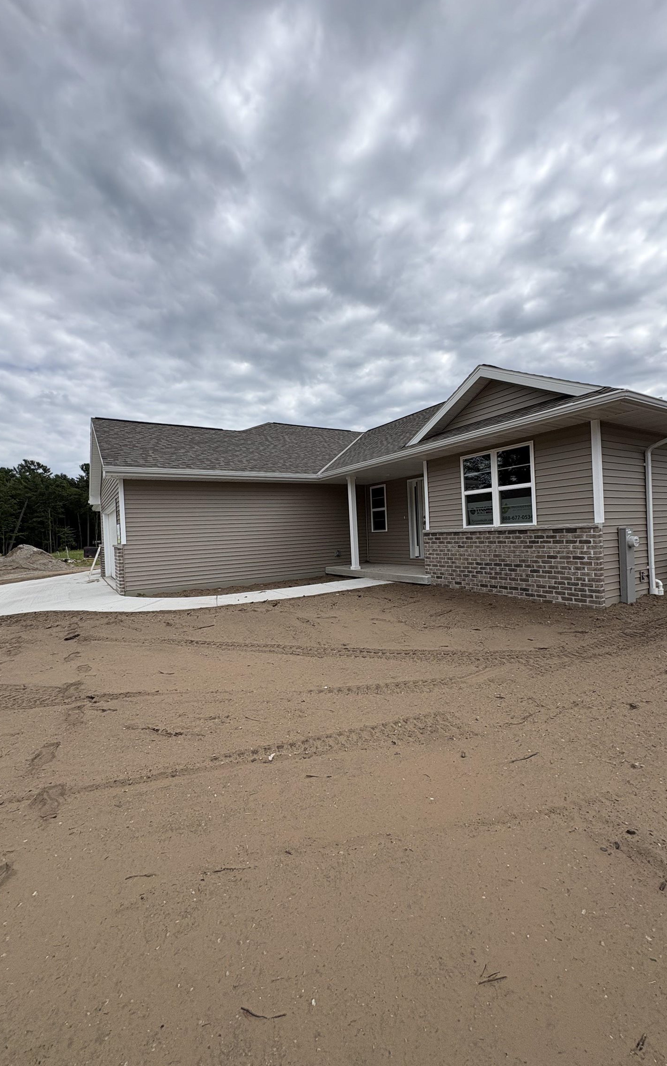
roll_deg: +3.5
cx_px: 341
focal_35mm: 15
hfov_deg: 74.8
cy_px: 536
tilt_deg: +2.1
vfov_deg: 101.5
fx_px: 436
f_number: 2.2
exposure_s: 1/2028
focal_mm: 2.22
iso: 50
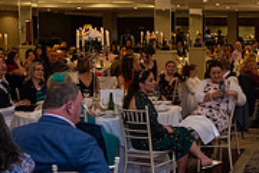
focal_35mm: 78
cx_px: 285
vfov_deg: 17.5
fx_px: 561
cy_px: 97
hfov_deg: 24.3
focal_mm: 24
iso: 1000
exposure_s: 1/160
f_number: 3.5
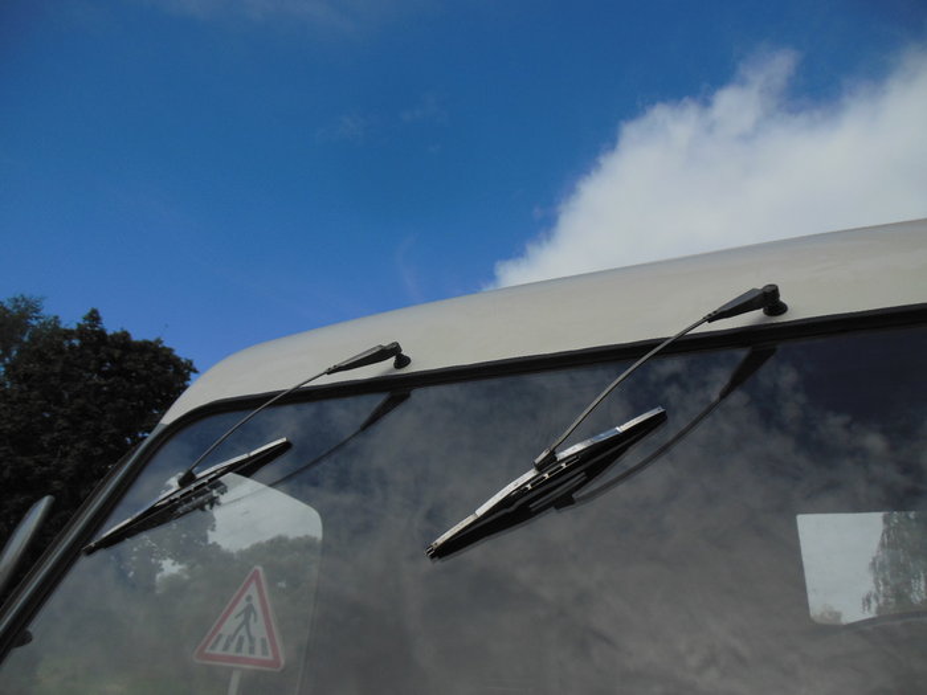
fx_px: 669
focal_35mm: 25
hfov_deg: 69.4
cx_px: 464
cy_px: 348
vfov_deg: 54.9
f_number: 6.4
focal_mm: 4.5
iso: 125
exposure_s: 1/640
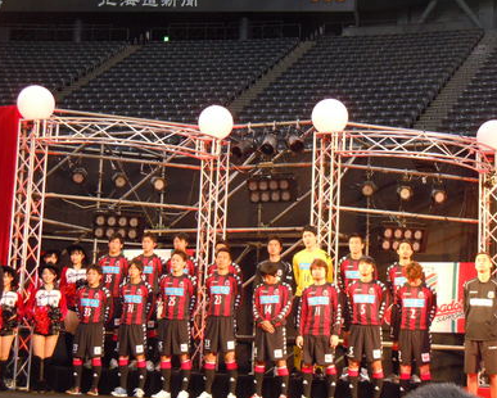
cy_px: 198
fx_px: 1060
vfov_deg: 21.3
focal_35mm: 72
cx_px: 256
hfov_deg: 26.4
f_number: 4.1
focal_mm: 12.2
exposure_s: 1/40
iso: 500
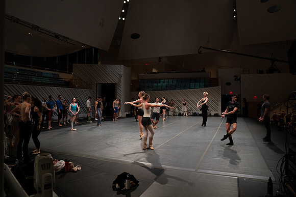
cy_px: 98
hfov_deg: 73.7
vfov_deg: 53.2
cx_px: 148
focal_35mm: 24
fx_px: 197
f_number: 4
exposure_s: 1/400
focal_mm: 24
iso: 3200
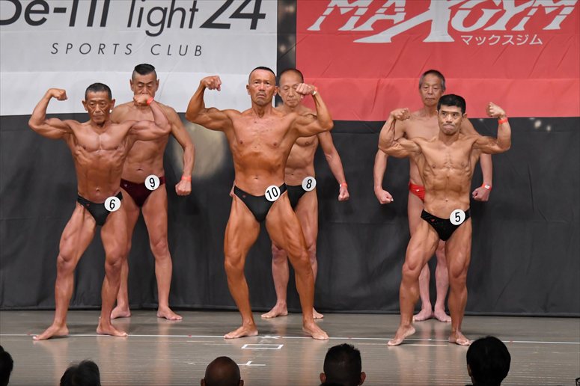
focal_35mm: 183
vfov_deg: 7.5
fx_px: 2947
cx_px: 290
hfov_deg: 11.2
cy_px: 193
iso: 5000
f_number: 5.6
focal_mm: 122
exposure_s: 1/400
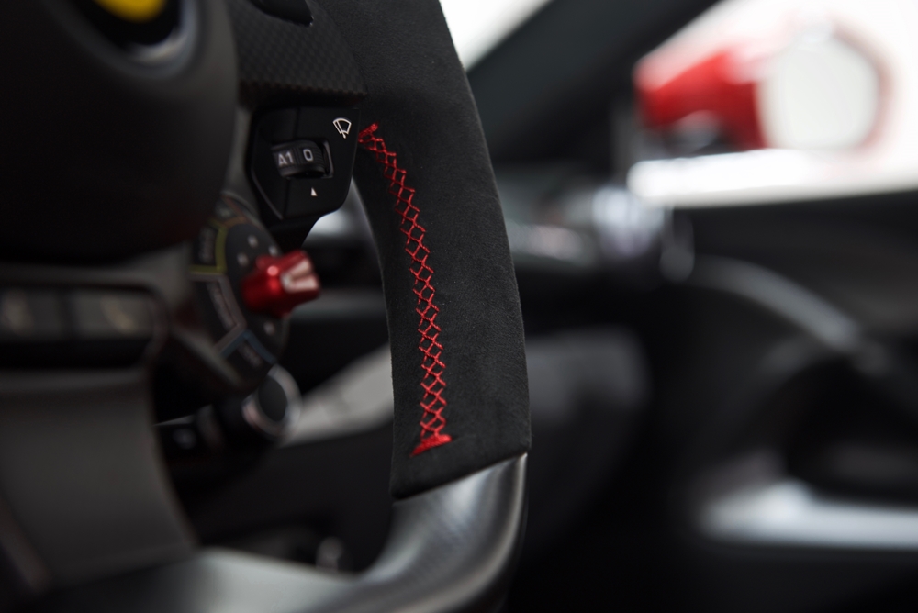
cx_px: 459
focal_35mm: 70
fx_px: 1786
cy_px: 306
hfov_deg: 28.8
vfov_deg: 19.5
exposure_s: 1/6
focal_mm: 70
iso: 100
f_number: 5.6
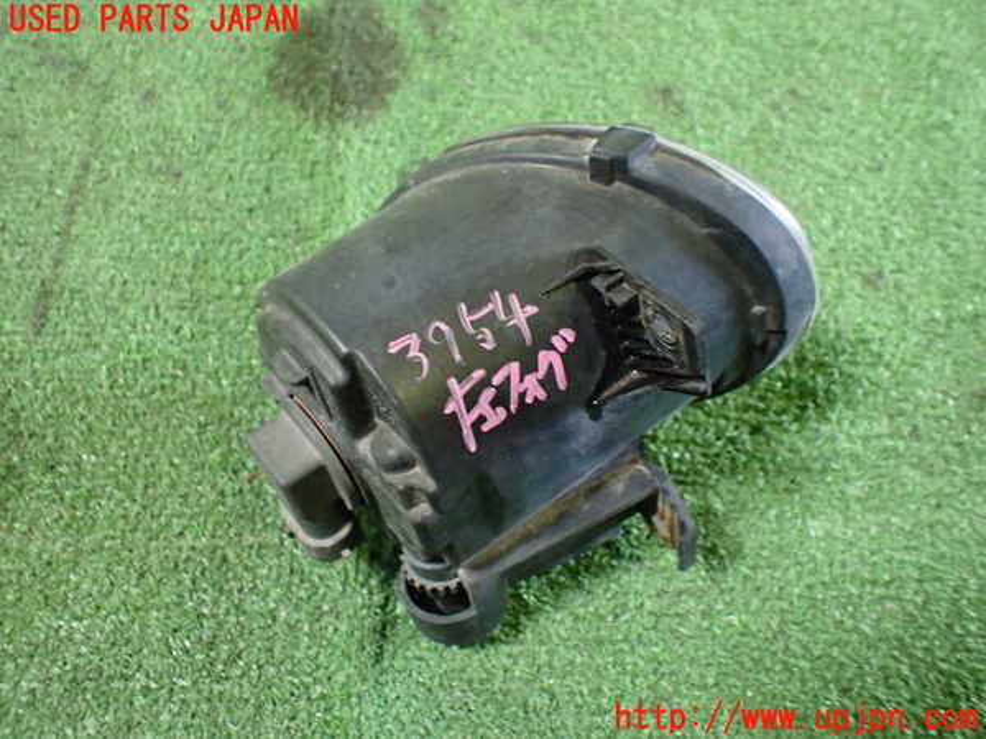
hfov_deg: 60.0
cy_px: 370
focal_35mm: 30
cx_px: 493
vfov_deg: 46.8
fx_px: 855
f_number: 2.3
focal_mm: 5.4
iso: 800
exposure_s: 1/50
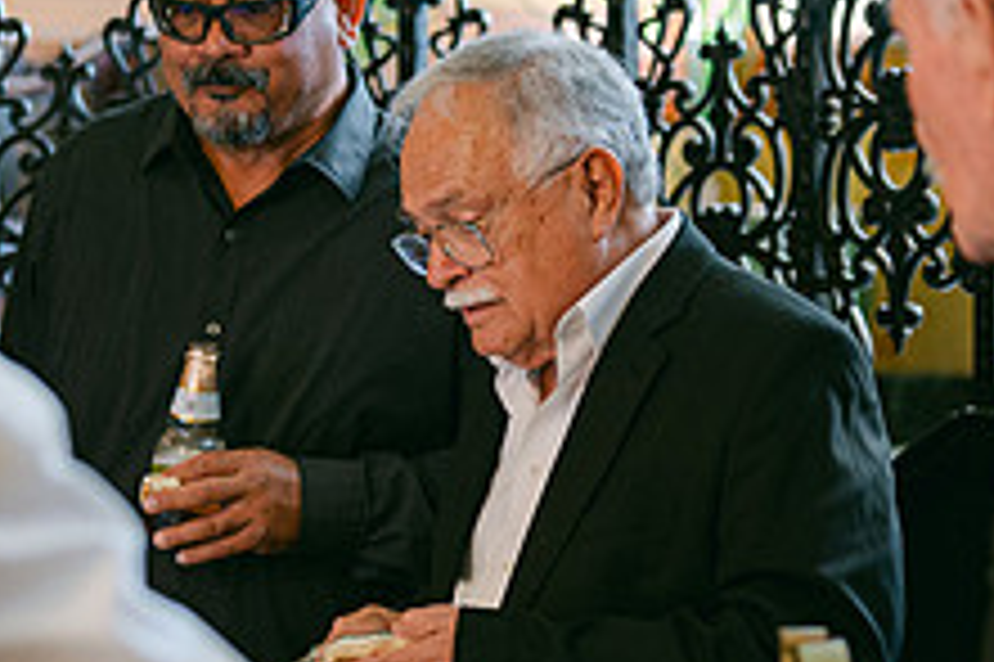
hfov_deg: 15.6
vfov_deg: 10.4
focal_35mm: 131
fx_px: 3614
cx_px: 387
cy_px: 410
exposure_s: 1/125
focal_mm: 50
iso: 1000
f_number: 1.8
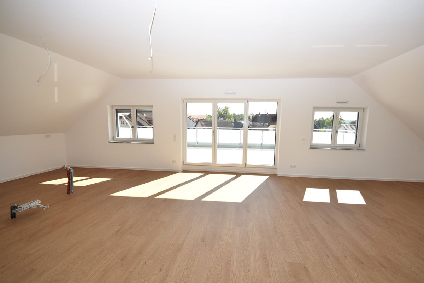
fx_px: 141
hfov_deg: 112.6
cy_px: 142
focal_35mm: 12
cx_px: 212
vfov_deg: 90.0
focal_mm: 8
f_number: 7.1
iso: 200
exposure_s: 1/200
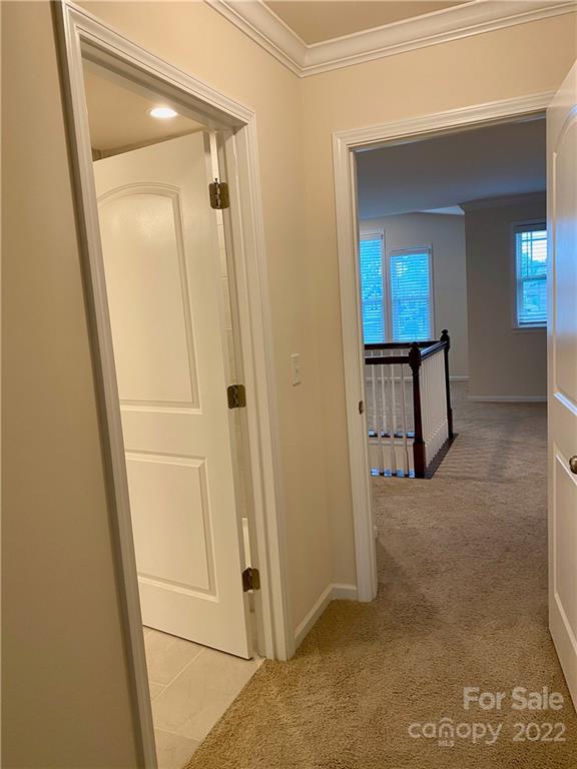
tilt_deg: -8.8
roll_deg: +4.5
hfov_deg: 53.1
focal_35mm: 26
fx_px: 578
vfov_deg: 67.3
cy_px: 384
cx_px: 288
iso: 100
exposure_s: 1/60
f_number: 1.8
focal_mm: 4.25
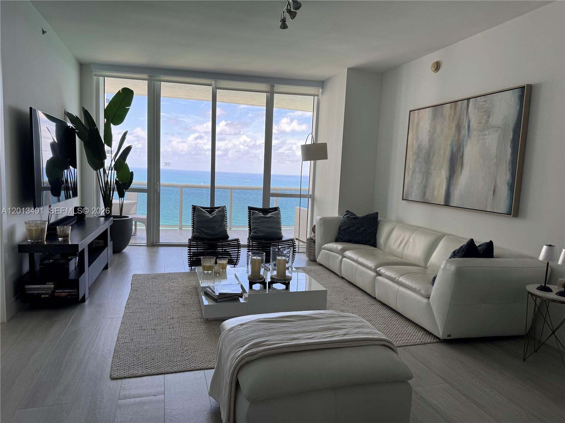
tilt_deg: -5.6
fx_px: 392
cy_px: 212
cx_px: 282
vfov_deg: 56.8
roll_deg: -2.4
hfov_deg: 71.6
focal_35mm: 24
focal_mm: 6.76
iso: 80
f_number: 1.78
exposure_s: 1/244
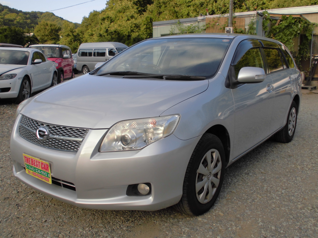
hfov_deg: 54.0
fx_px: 312
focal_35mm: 34
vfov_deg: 41.8
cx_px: 159
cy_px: 119
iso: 100
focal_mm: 6.1
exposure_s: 1/160
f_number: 4
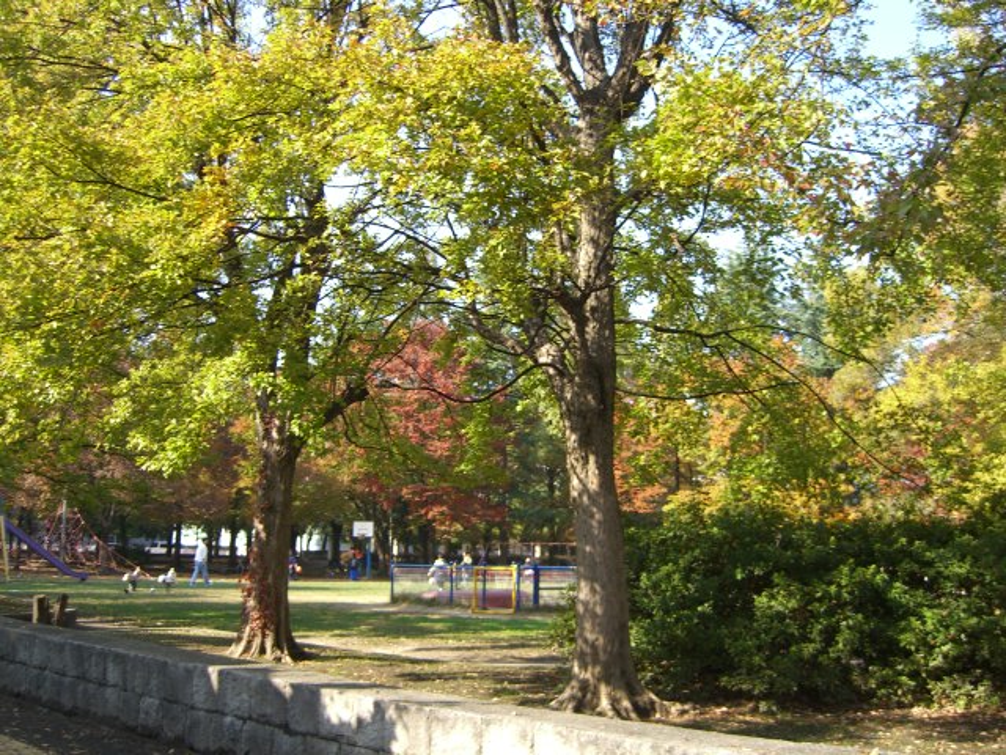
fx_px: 1104
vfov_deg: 37.7
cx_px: 503
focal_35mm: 38
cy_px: 378
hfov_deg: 49.0
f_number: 2.8
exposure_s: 1/250
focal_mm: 7.9
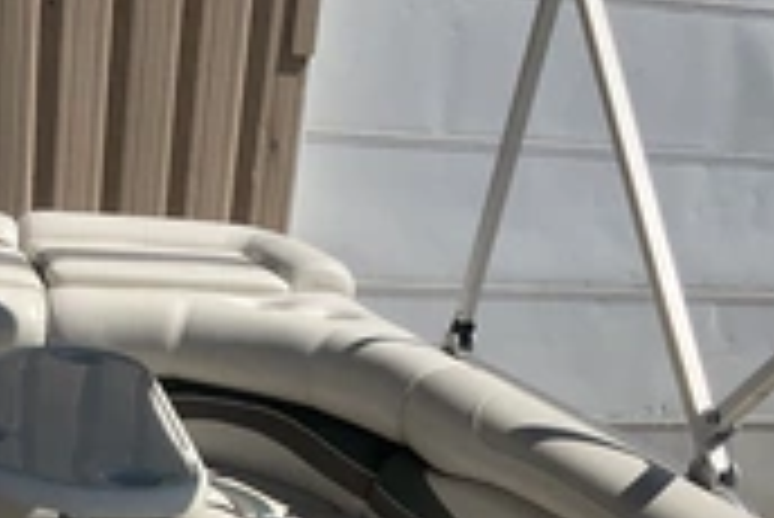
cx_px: 126
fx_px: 1506
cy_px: 667
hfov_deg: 28.1
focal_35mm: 70
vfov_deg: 18.2
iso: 25
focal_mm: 3
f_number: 1.8
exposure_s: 1/3788
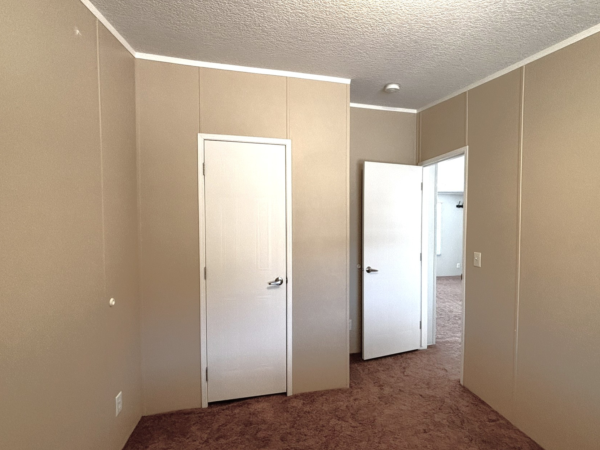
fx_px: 277
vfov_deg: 78.1
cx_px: 331
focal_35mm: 16
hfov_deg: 94.2
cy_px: 234
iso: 160
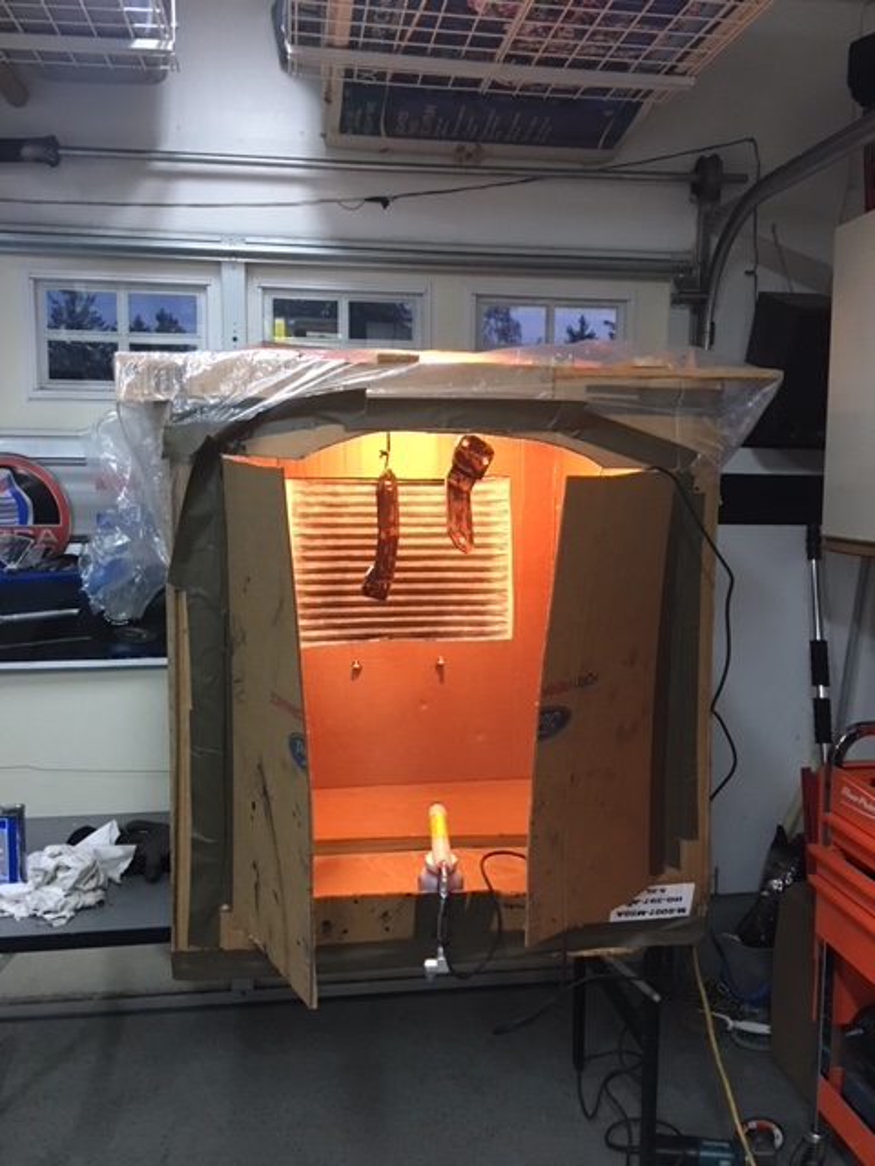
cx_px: 438
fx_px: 977
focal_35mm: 29
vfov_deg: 61.7
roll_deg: -0.9
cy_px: 583
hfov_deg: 48.2
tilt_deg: -5.6
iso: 100
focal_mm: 4.15
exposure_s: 1/15
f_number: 2.2
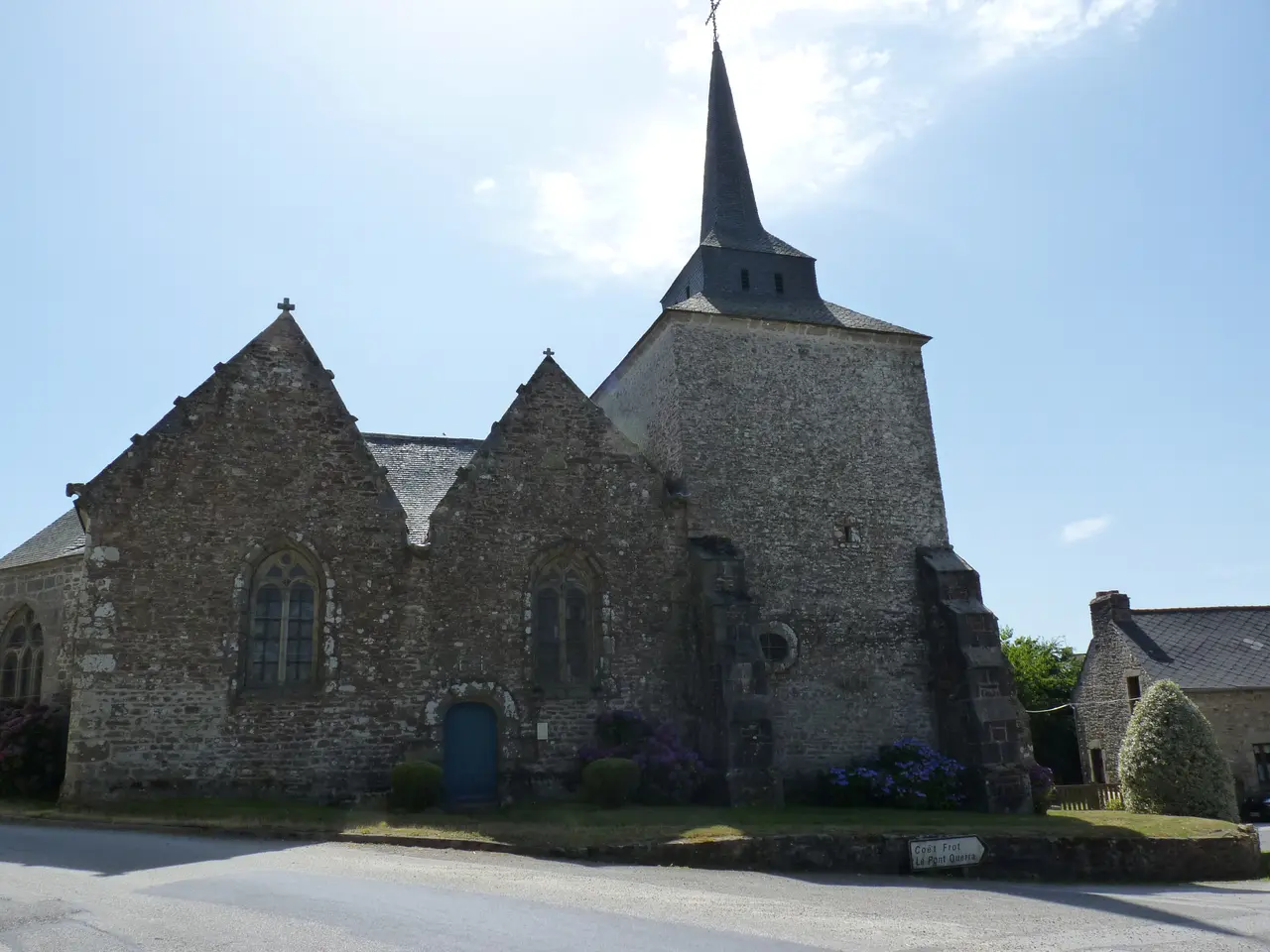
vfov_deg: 51.4
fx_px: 991
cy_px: 476
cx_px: 635
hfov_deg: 65.3
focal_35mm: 27
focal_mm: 4.8
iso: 125
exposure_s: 1/320
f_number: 5.6
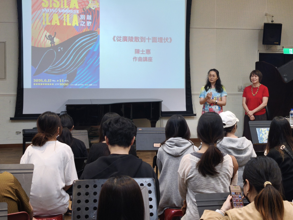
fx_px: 474
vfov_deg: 26.1
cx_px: 163
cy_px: 90
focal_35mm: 56
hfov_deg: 34.3
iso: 160
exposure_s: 1/120
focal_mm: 6.57
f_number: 1.6
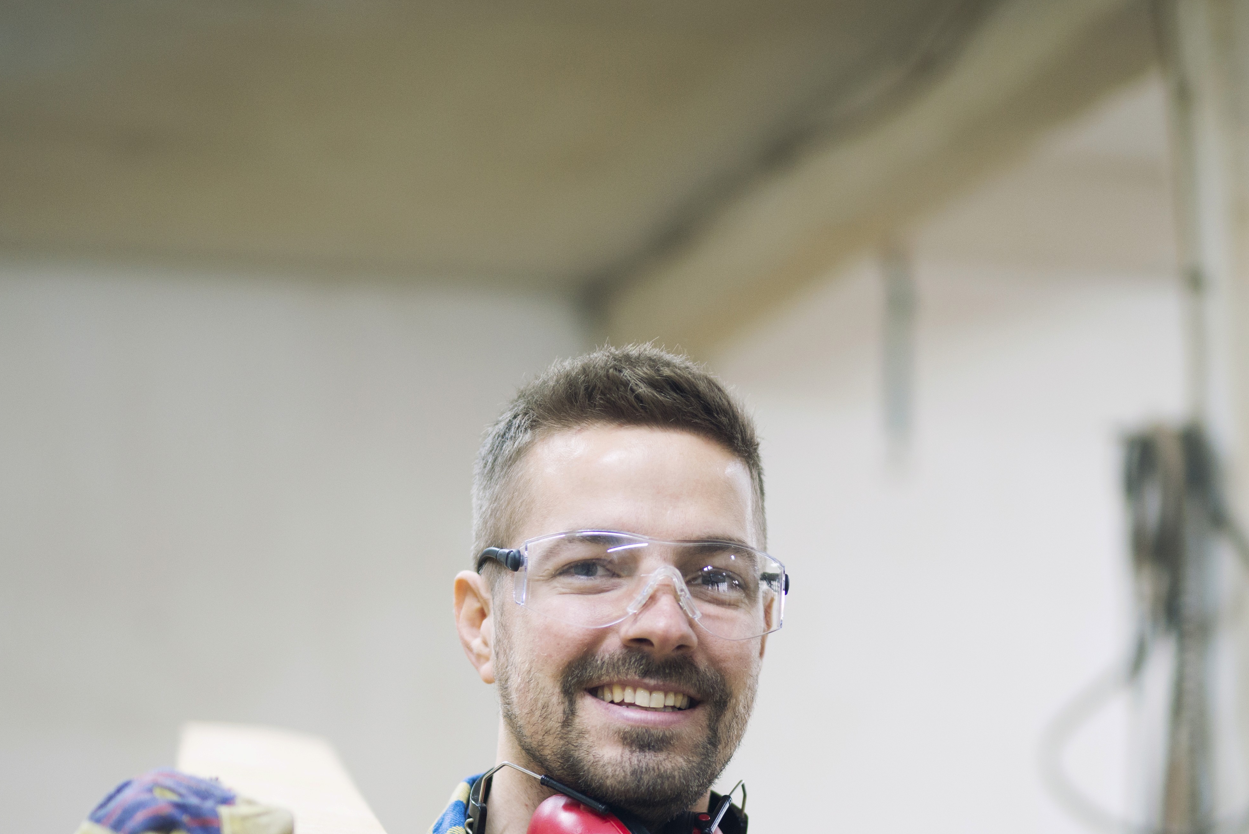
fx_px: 3262
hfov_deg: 21.7
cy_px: 757
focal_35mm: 94
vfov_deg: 14.4
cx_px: 682
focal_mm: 50
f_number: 1.4
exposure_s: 1/160
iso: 640
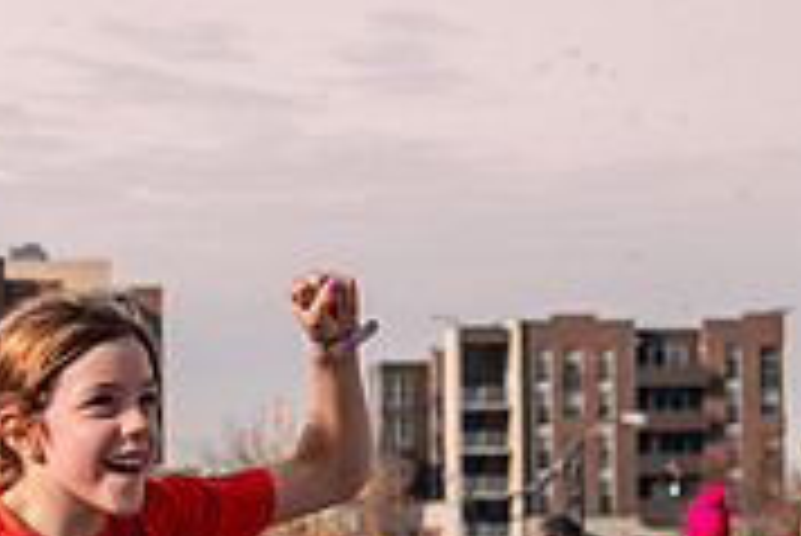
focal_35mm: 249
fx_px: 5545
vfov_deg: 5.5
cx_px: -131
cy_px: 352
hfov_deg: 8.2
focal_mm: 50
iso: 200
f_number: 5
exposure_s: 1/1600
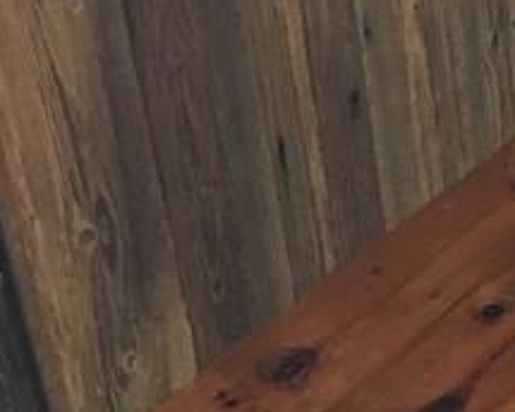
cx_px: 922
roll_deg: -3.5
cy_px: 355
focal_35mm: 135
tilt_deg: -35.9
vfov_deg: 11.4
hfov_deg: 12.9
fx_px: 2058
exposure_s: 1/17
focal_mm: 4.15
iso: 80
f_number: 2.2
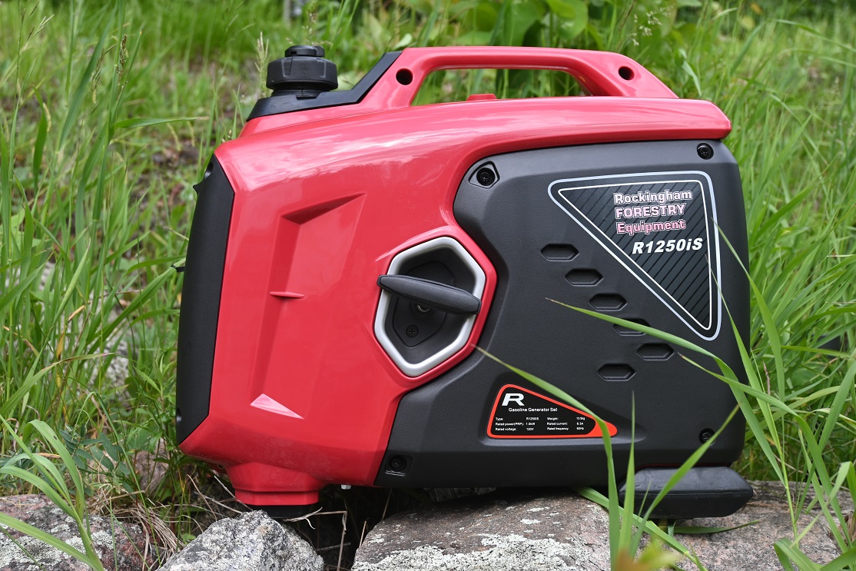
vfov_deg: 25.1
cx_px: 428
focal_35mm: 54
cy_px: 286
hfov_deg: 36.9
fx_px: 1284
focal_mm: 36
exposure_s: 1/250
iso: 140
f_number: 5.6
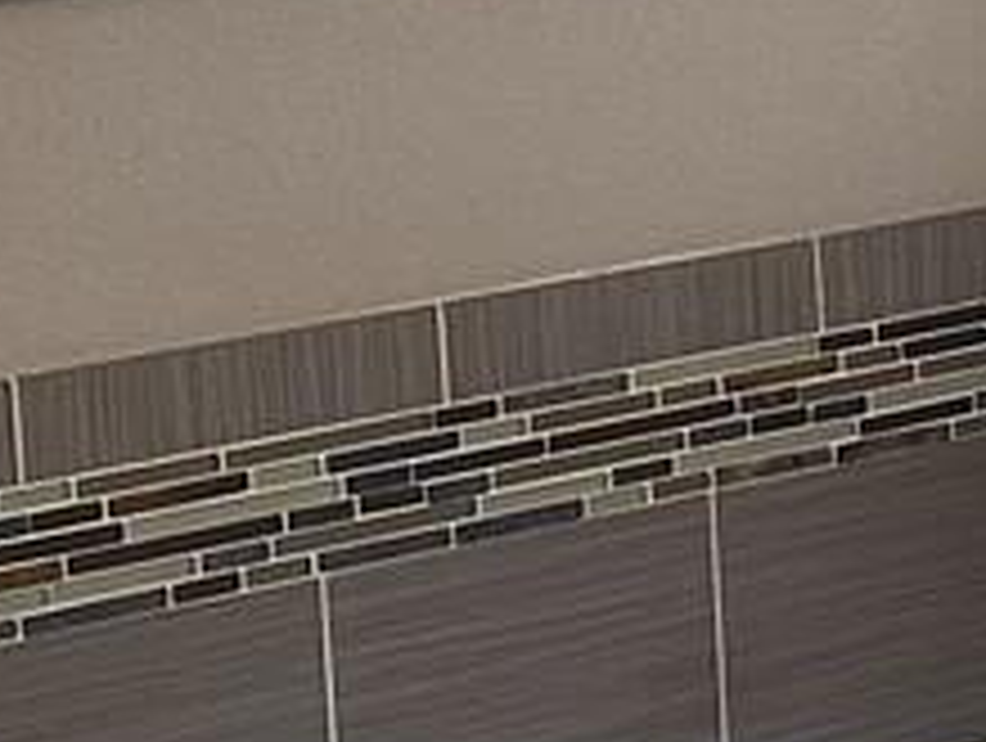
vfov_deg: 8.4
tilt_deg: -3.3
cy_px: -243
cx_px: 2017
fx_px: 4993
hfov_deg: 10.3
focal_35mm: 175
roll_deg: +2.0
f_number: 1.78
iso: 200
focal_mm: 6.86
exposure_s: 1/60
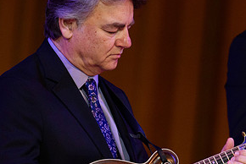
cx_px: 108
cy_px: 89
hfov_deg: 1.6
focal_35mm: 1277
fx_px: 8735
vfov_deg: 1.1
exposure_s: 1/320
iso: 2500
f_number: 6.3
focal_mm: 600
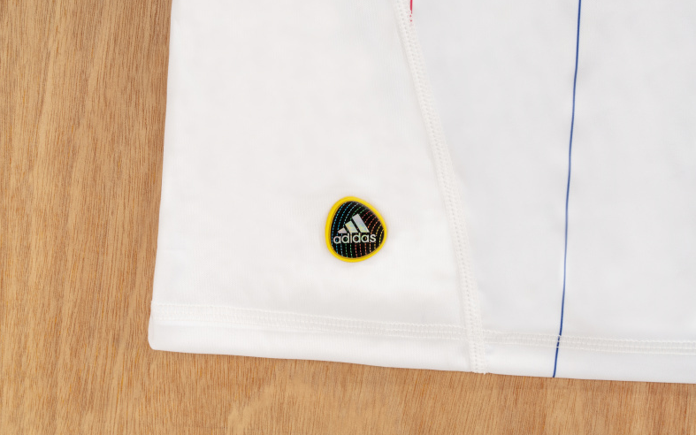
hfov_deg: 35.7
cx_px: 349
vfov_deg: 22.8
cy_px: 210
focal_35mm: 57
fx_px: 1081
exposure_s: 1/125
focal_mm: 55
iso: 100
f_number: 11
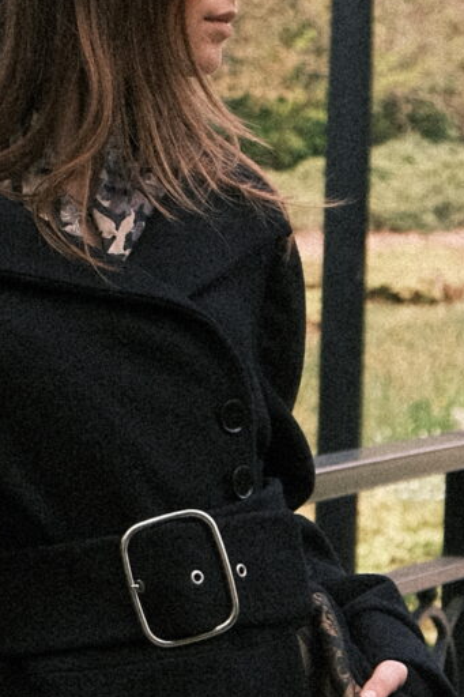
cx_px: -69
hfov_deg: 6.5
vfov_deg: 9.8
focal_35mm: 210
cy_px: 451
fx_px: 4062
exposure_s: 1/1600
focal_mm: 27.7
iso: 500
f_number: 3.6
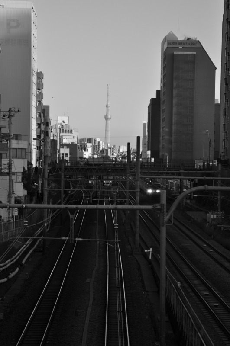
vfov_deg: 19.5
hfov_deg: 13.0
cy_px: 173
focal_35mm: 105
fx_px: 1009
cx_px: 115
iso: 200
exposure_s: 1/160
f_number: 10
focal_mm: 70
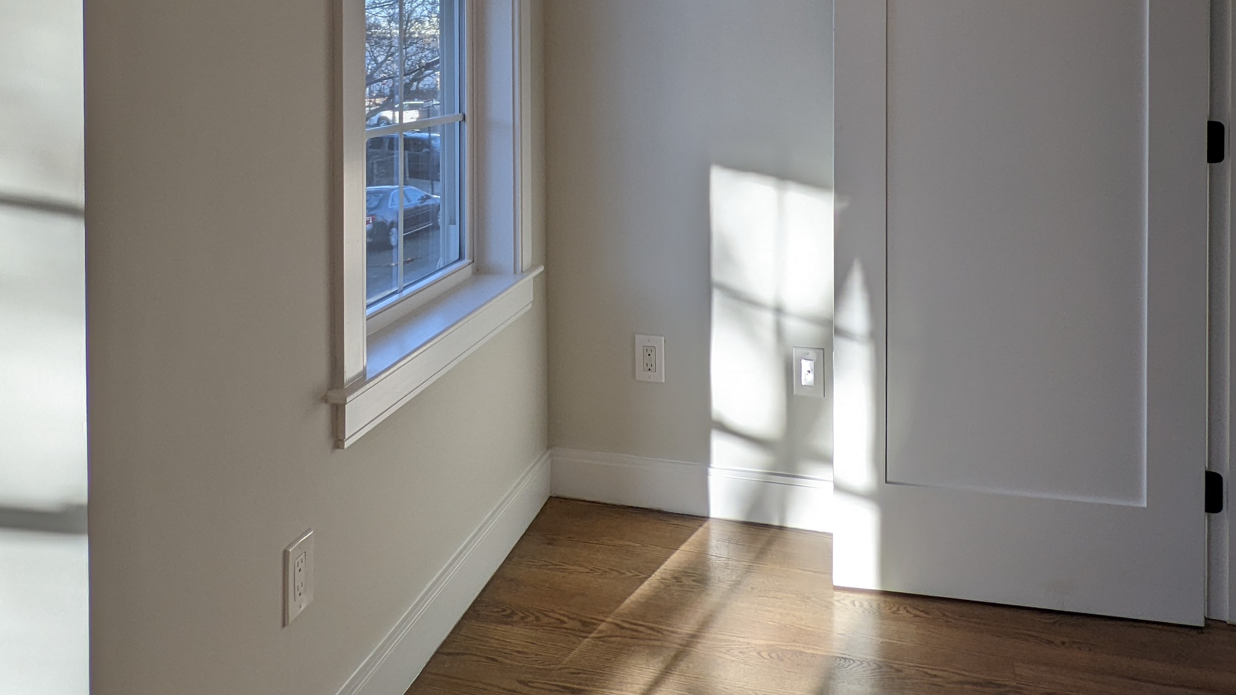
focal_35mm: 32
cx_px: 562
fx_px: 1049
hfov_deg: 60.9
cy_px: 38
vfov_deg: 34.1
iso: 30
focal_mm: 2.22
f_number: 2.2
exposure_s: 1/120
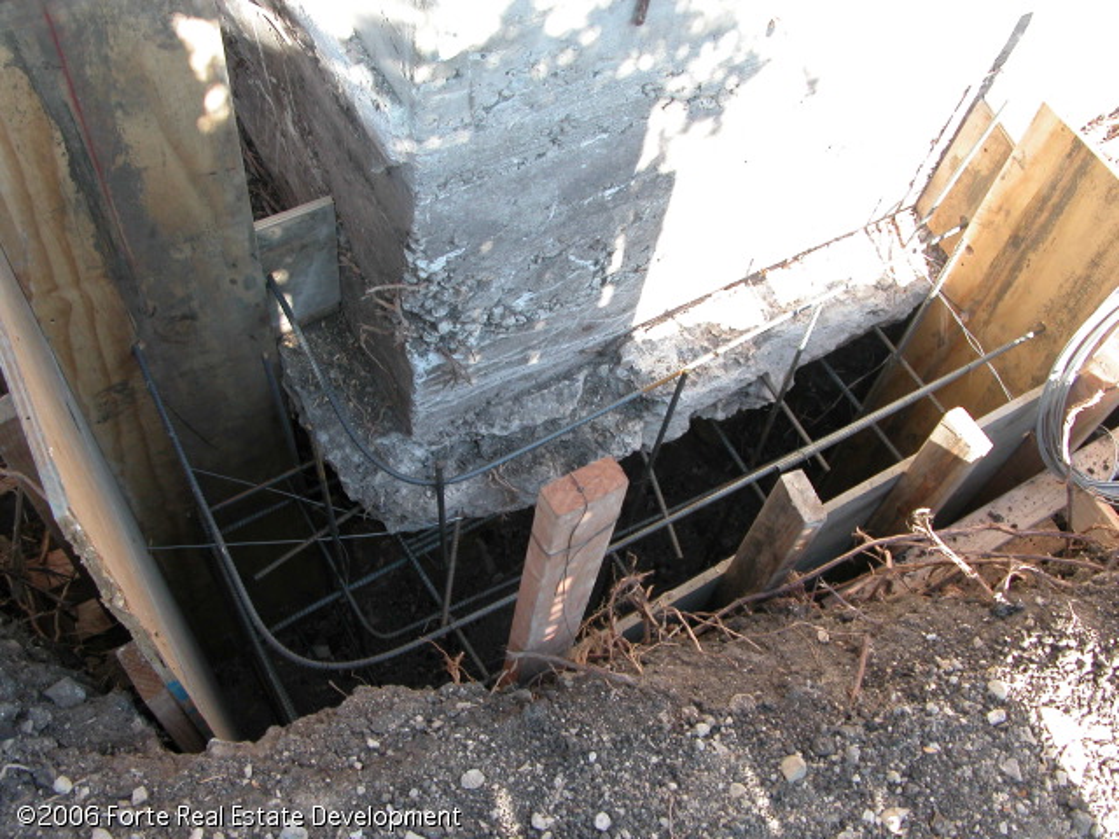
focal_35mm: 35
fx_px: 1131
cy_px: 420
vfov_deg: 40.7
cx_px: 560
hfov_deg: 52.6
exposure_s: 1/97.6
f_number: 3.5
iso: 100
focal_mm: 8.9
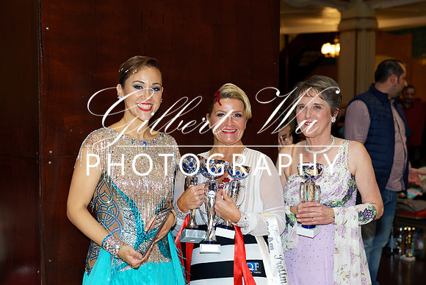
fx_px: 610
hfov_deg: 38.5
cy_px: 162
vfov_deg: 26.2
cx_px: 205
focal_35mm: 52
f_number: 2.8
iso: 200
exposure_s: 1/60
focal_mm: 43
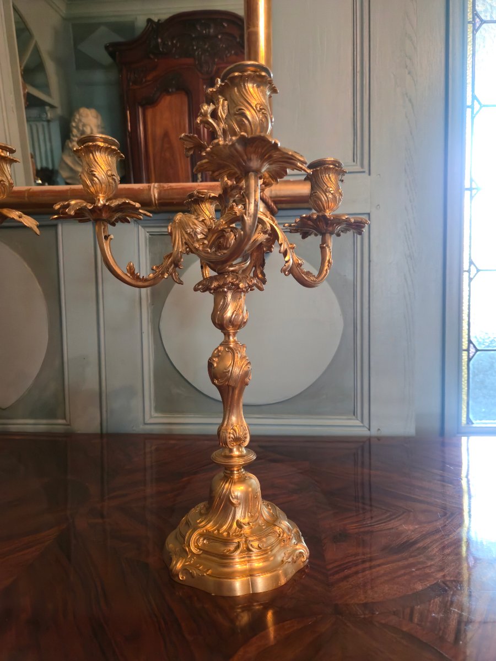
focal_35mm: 23
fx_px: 439
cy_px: 330
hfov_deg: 58.9
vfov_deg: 73.9
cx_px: 248
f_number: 1.8
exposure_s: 1/40.1
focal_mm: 5.4
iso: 500
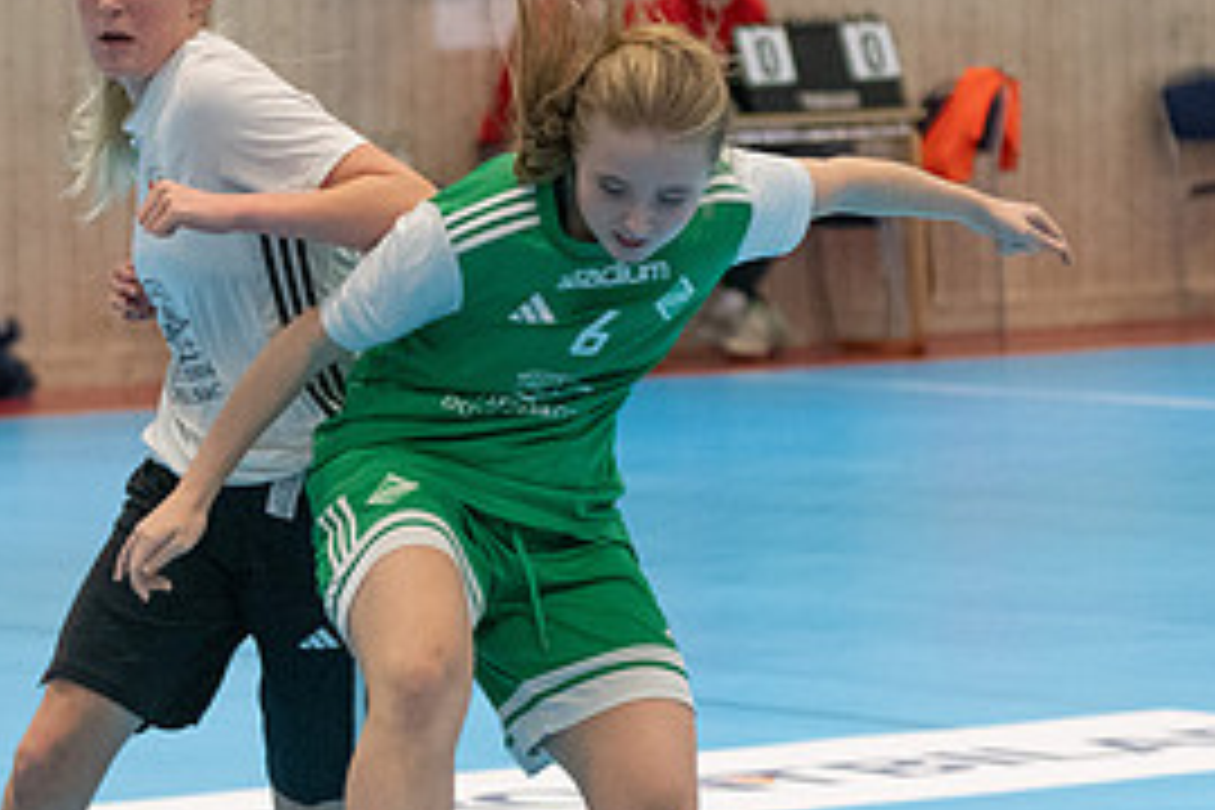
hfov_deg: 7.3
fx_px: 9551
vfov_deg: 4.9
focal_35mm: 283
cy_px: 596
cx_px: 603
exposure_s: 1/640
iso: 3600
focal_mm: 86
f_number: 3.2
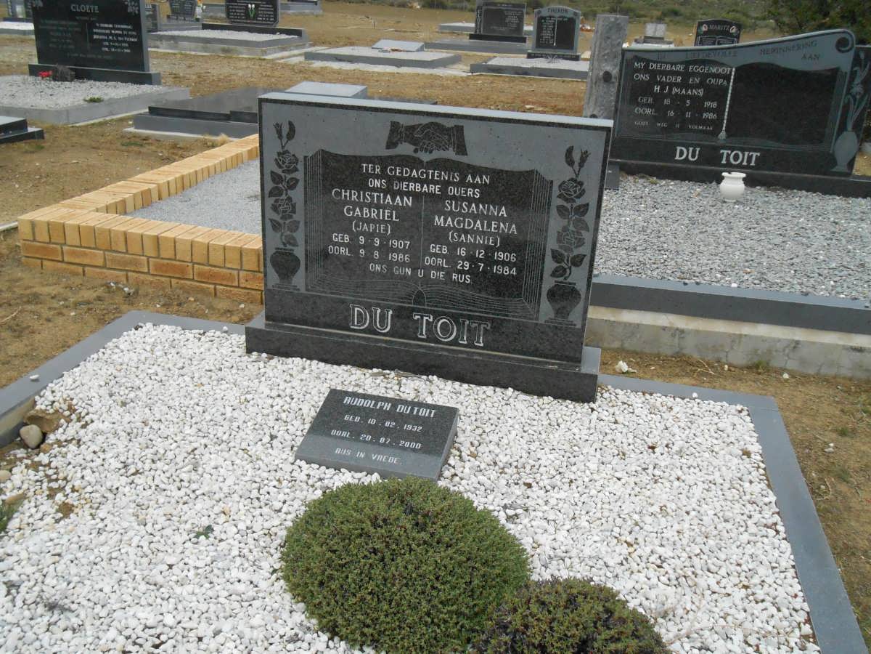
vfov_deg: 41.8
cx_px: 436
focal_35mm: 34
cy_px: 327
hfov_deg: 54.0
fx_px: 856
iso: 400
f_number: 3.9
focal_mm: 6
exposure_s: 1/250
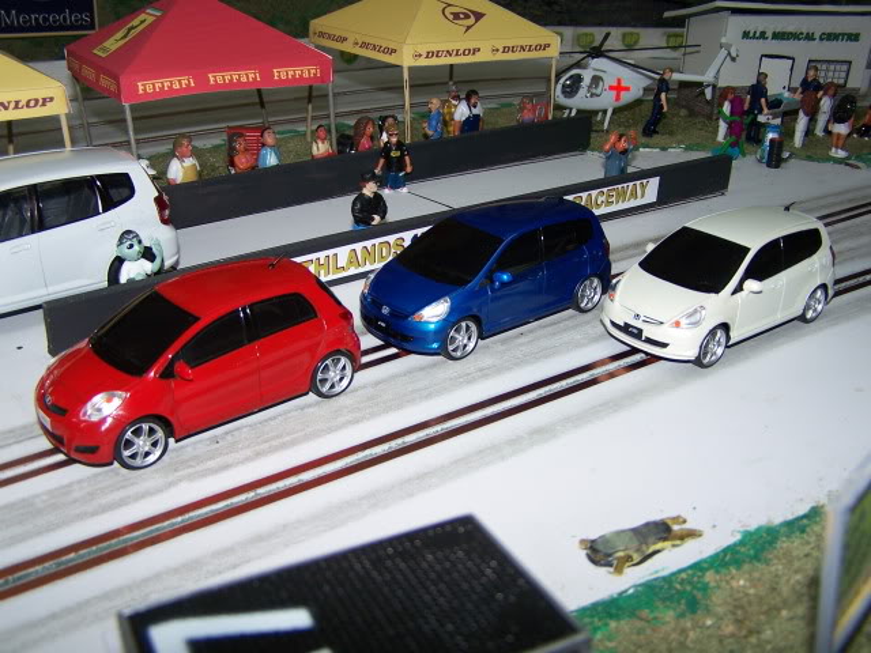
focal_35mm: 38
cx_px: 436
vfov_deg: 37.7
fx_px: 956
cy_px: 326
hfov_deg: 49.0
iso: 80
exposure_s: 1/60
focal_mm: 6.3
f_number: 2.8
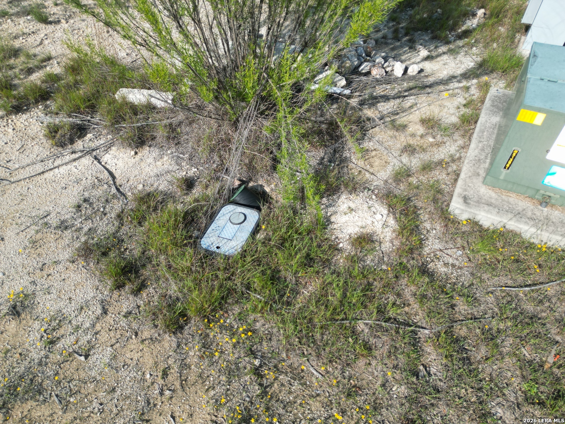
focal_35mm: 24
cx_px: 282
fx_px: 392
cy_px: 212
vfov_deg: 56.8
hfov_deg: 71.6
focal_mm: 6.72
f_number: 1.7
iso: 120
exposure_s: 1/2500
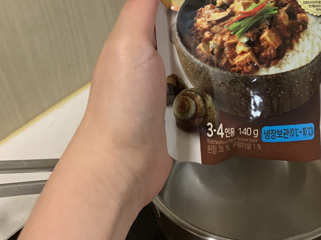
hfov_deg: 37.9
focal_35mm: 50
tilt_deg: -37.2
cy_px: 39
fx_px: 464
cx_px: 202
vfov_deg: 28.3
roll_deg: +2.6
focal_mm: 4.25
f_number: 1.8
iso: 320
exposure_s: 1/60
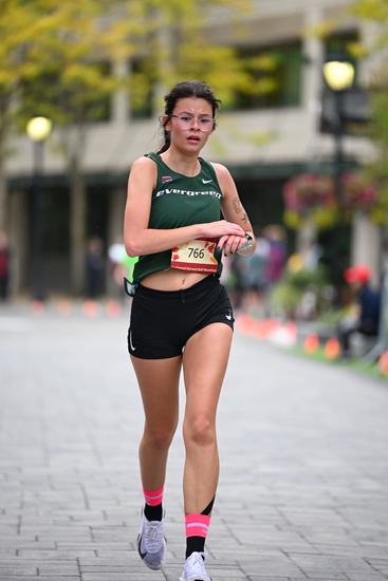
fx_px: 3231
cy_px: 290
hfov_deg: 6.9
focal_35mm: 200
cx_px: 194
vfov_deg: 10.3
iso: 1250
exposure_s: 1/2000
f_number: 2.8
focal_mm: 200
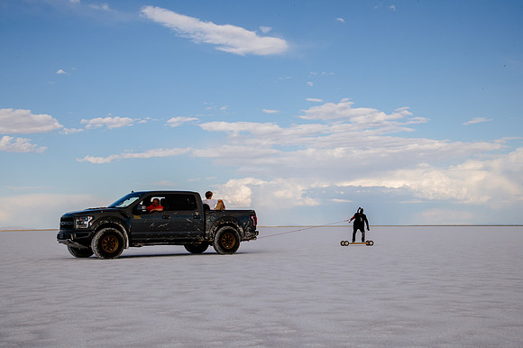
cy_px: 174
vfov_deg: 27.0
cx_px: 262
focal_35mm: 50
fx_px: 726
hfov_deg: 39.6
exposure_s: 1/125
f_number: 22
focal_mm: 50
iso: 200
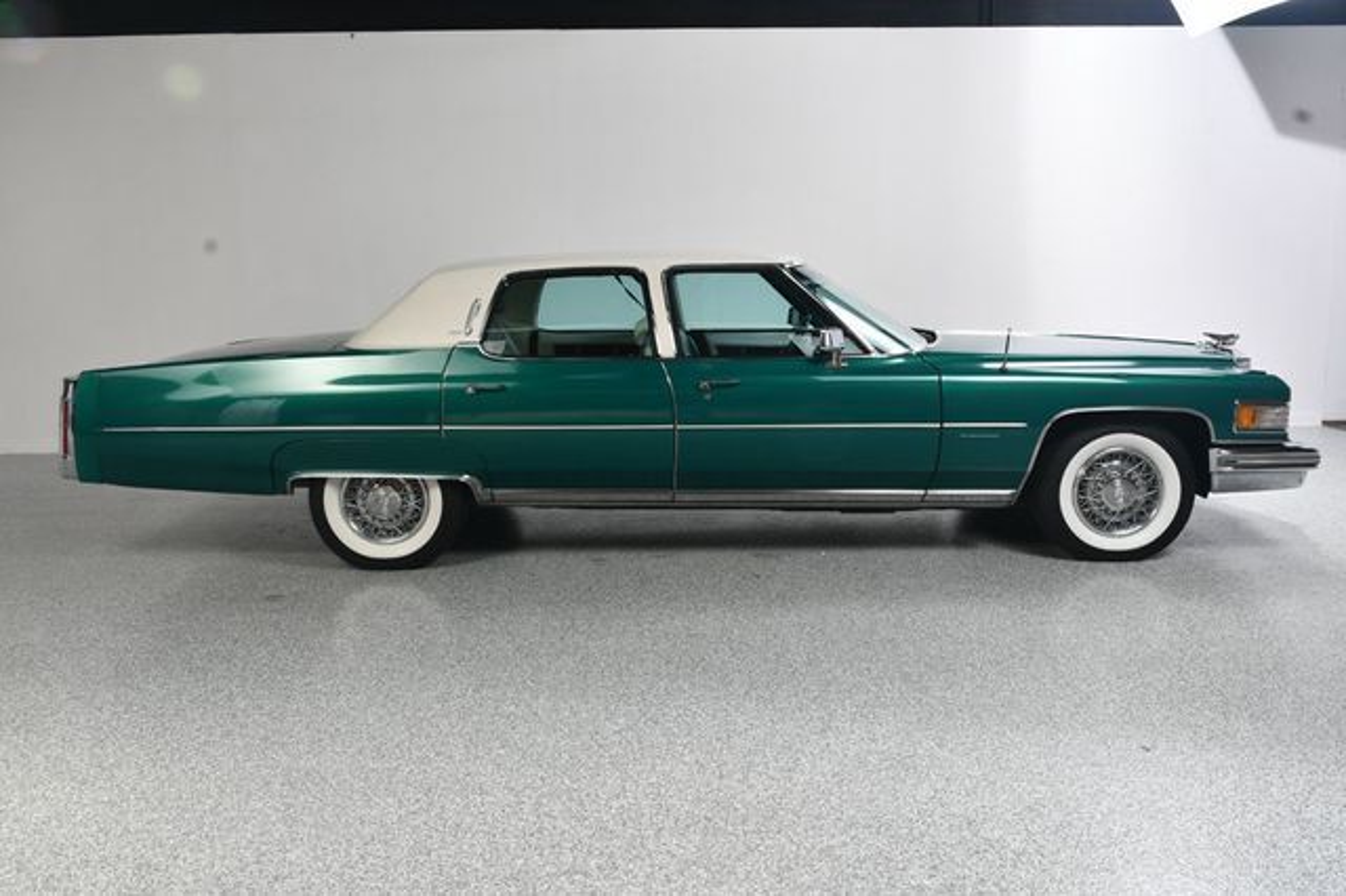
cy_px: 448
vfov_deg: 39.9
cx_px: 673
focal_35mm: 33
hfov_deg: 57.2
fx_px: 1233
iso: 100
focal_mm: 22
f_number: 11
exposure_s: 1/160
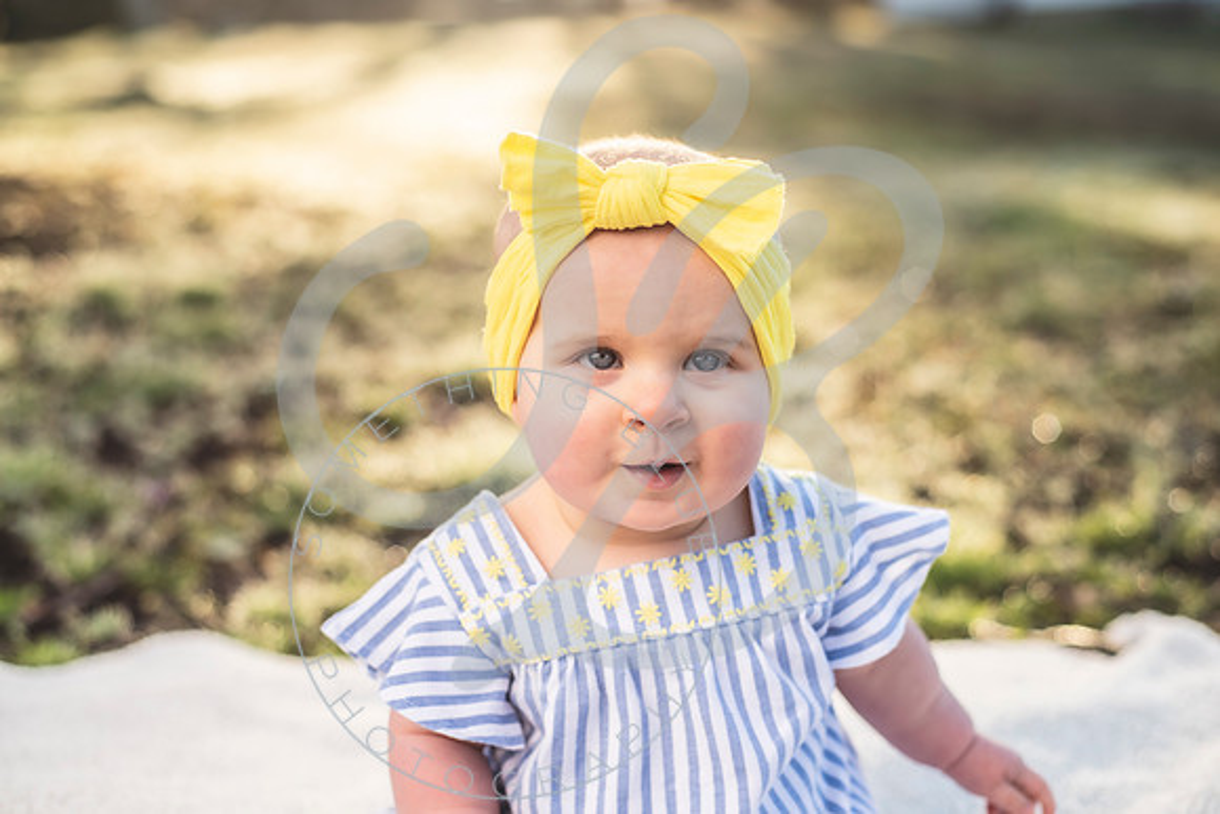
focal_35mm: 50
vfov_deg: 27.0
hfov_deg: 39.6
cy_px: 407
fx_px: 1695
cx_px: 610
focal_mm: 50
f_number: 2.8
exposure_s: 1/320
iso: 100
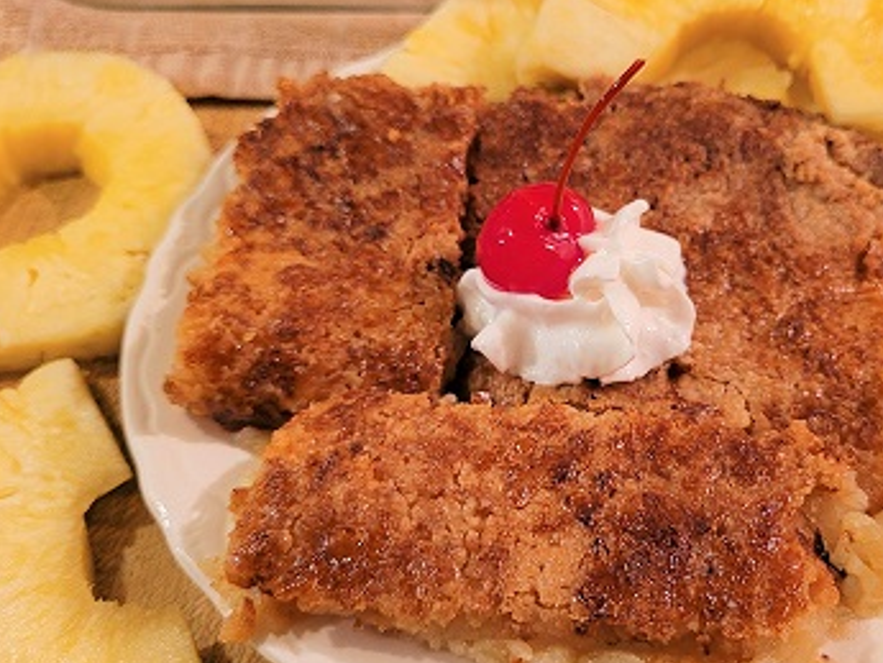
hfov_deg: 48.2
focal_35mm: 38
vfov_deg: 37.7
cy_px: 300
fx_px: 970
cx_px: 584
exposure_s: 1/40
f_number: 1.8
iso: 200
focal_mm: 5.4
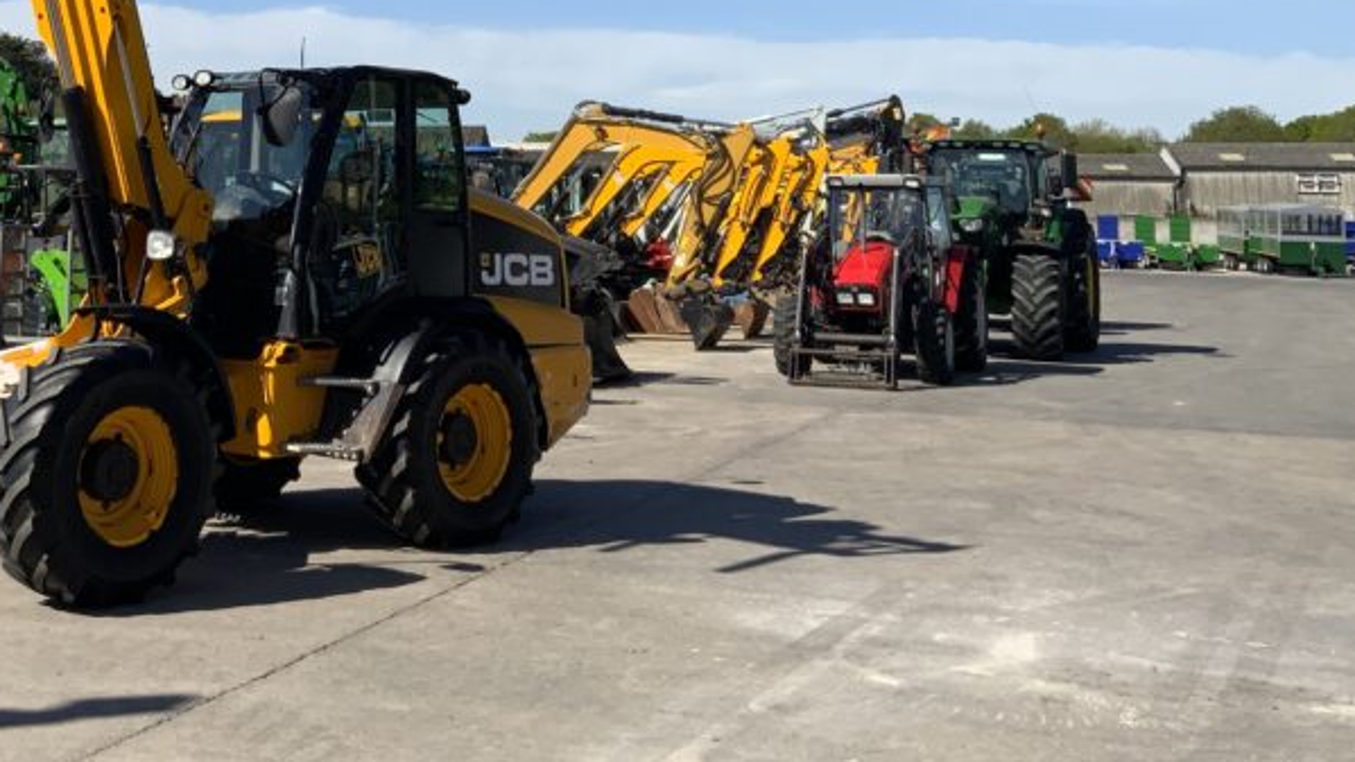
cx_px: 339
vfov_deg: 21.2
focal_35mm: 54
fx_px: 1940
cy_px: -66
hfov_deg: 37.6
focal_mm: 3
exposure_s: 1/1626
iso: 16
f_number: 1.8
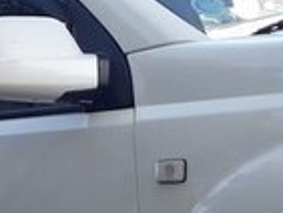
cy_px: 278
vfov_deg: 11.5
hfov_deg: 15.6
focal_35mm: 126
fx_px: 1031
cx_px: 143
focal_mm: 3.6
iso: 40
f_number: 1.9
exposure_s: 1/318
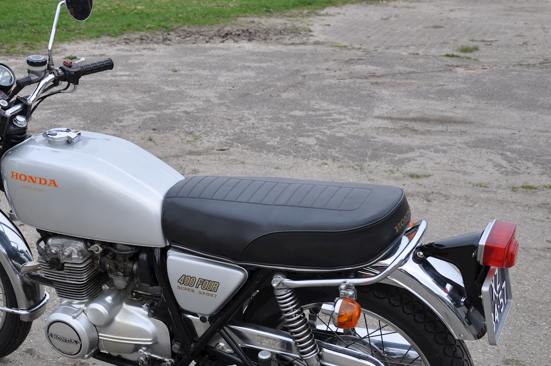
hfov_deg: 32.7
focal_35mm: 61
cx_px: 194
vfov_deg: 22.2
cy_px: 225
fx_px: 932
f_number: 7.1
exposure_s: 1/200
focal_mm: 28
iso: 200
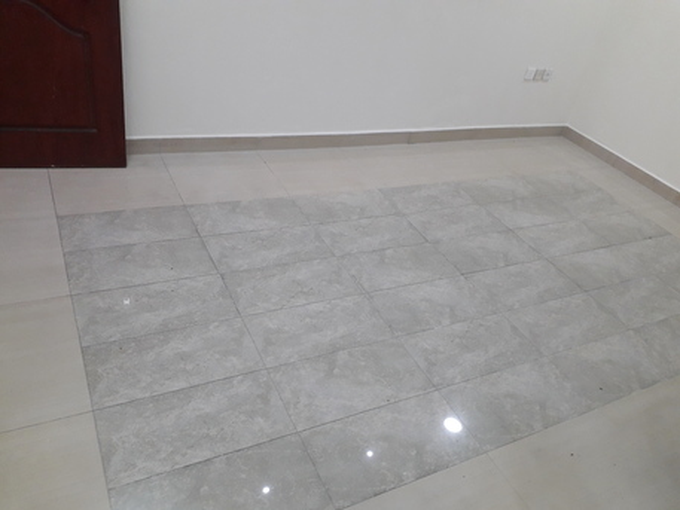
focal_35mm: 27
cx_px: 340
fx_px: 531
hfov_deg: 65.3
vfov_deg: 51.4
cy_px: 255
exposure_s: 1/50
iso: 125
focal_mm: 3.6
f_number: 1.9
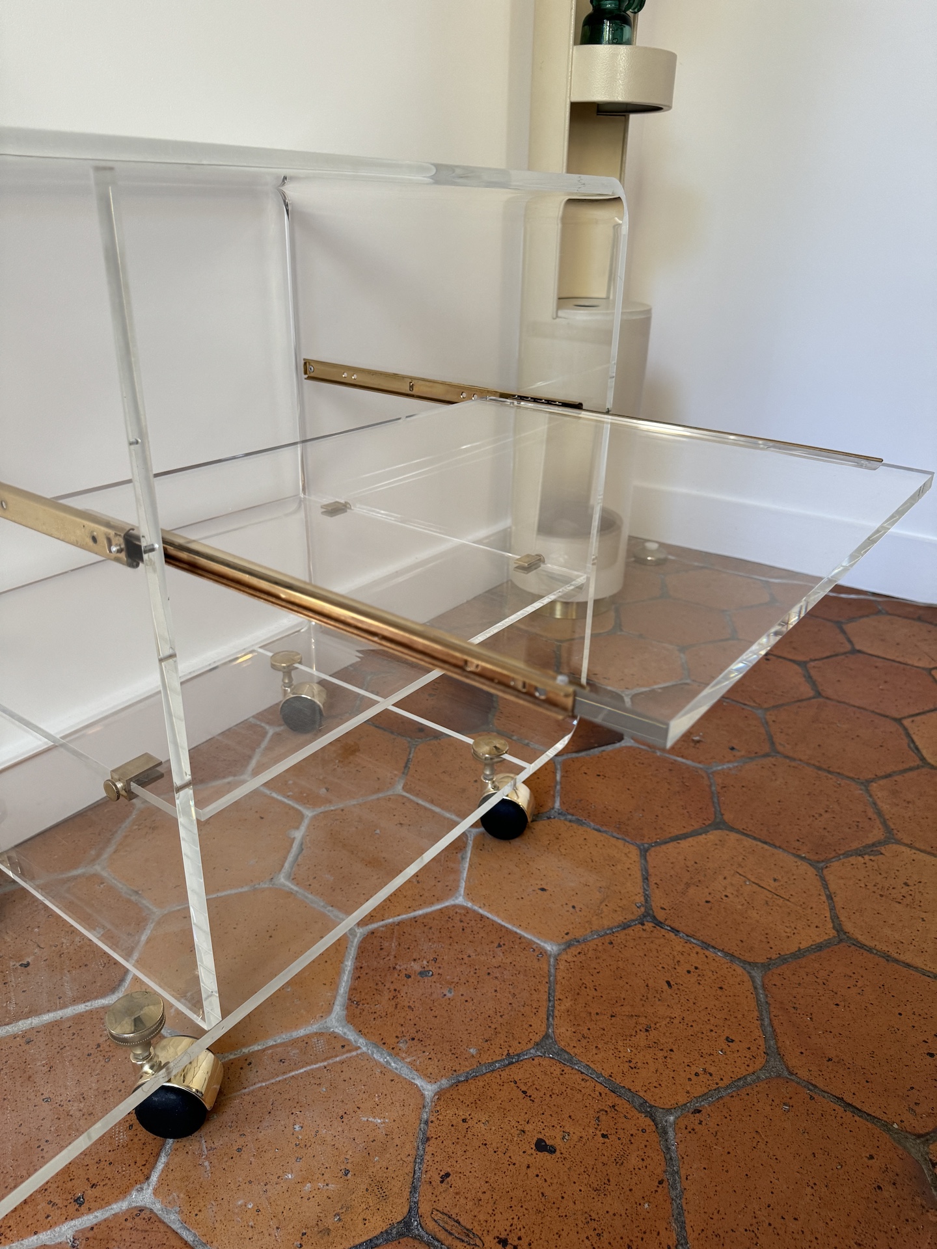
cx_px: 468
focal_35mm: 24
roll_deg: -0.7
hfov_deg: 56.8
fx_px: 866
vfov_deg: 71.6
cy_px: 624
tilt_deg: -22.6
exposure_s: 1/121
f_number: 1.78
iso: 200
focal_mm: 6.76
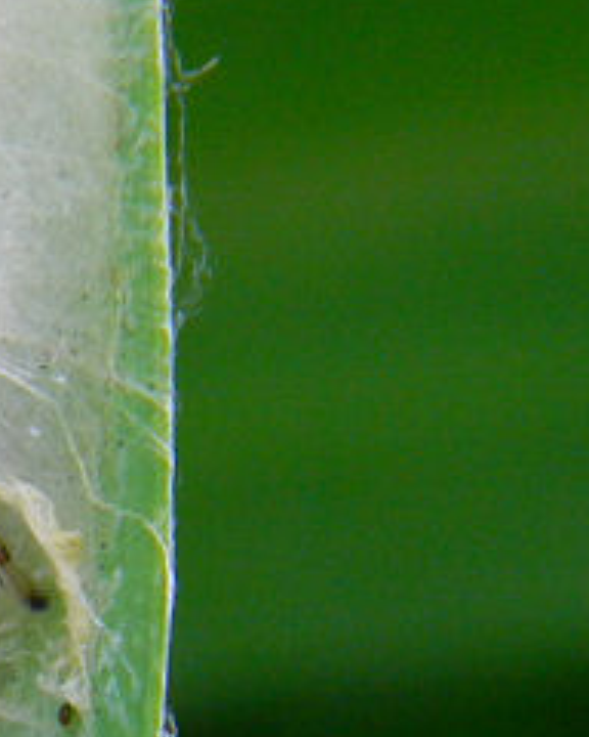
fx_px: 4772
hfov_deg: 7.0
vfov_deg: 8.8
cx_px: -227
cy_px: 608
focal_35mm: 219
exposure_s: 1/42
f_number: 4.5
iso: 200
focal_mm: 15.1
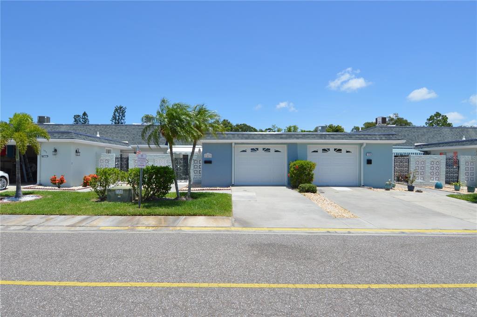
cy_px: 158
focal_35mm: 18
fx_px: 238
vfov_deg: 67.2
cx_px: 238
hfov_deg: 90.1
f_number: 9
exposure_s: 1/320
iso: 100
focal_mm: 12
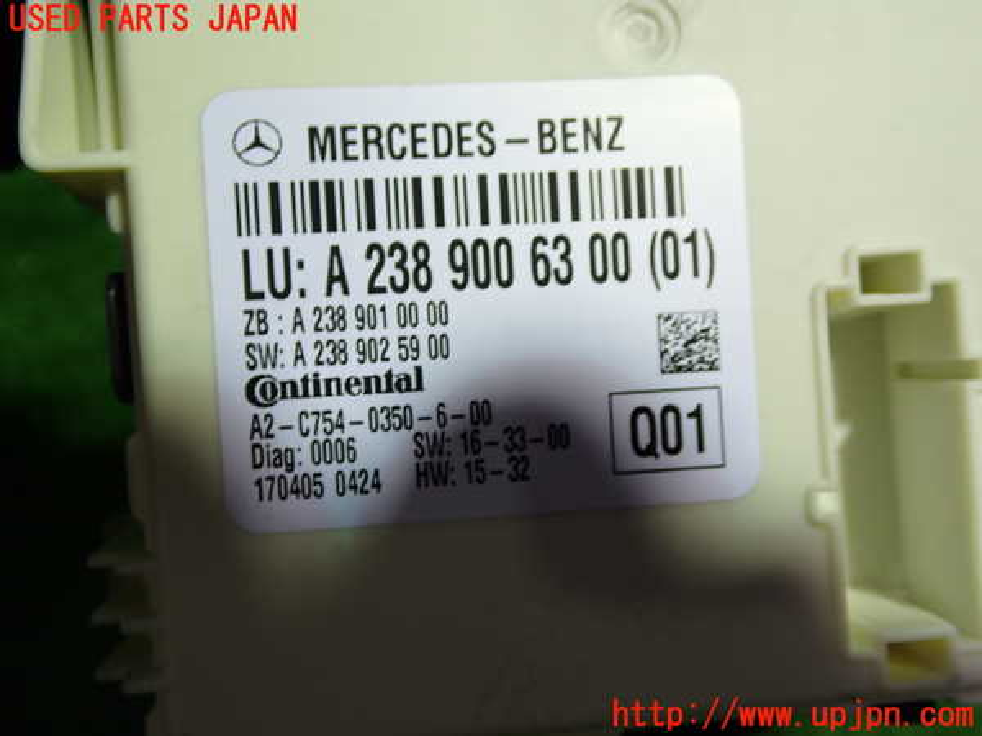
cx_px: 491
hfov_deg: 51.4
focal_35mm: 36
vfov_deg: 39.7
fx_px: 1021
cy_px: 368
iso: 200
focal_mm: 6.37
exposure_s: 1/60
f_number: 2.5
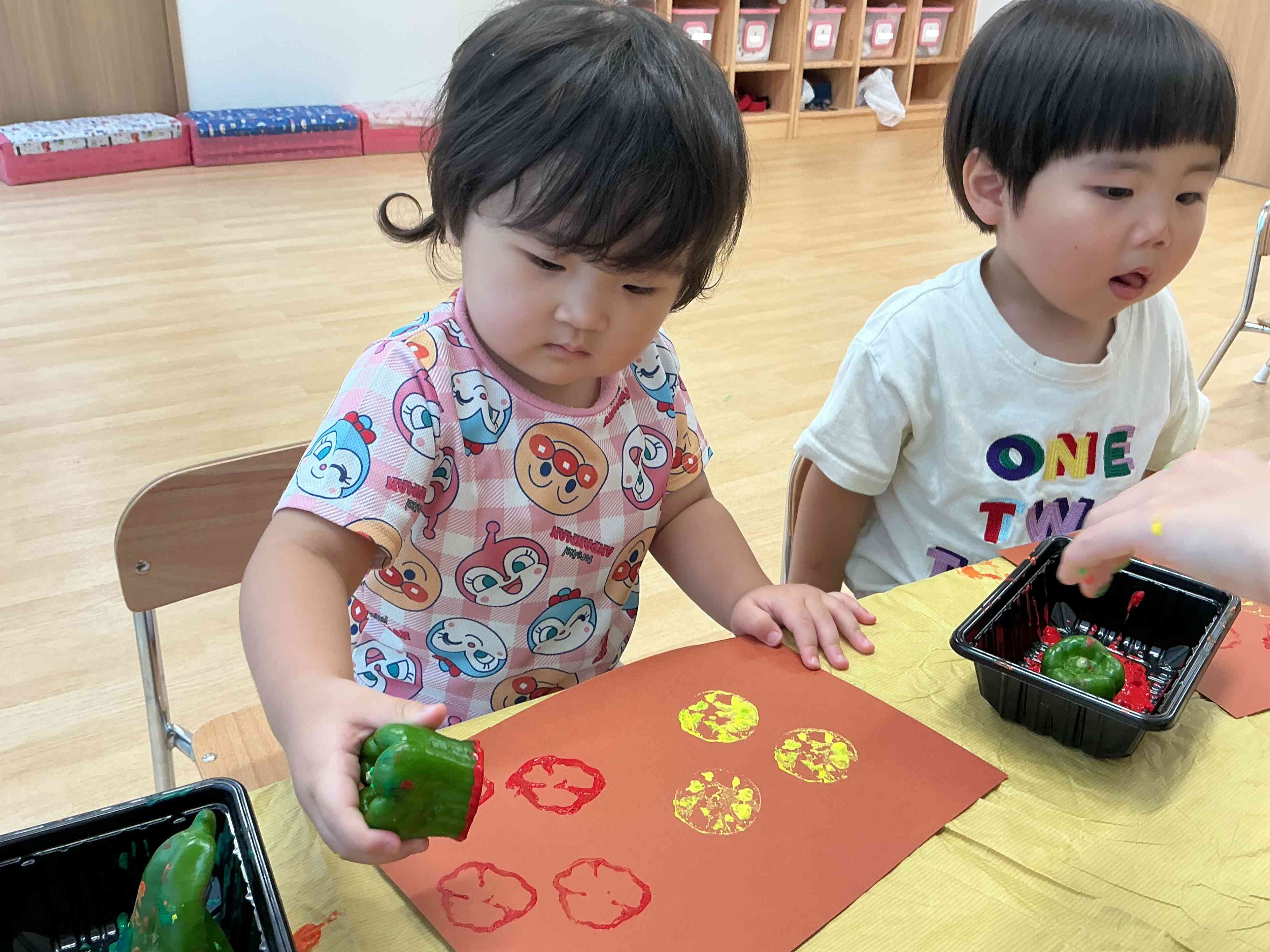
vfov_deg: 45.4
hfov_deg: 58.4
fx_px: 1137
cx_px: 632
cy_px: 459
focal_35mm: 31
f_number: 1.8
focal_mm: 3
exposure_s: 1/50
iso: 40
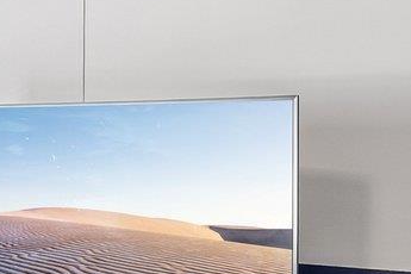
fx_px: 1016
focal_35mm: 89
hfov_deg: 21.8
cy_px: 185
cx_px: -29
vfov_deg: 15.3
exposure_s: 1/8
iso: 400
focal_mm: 10
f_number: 8
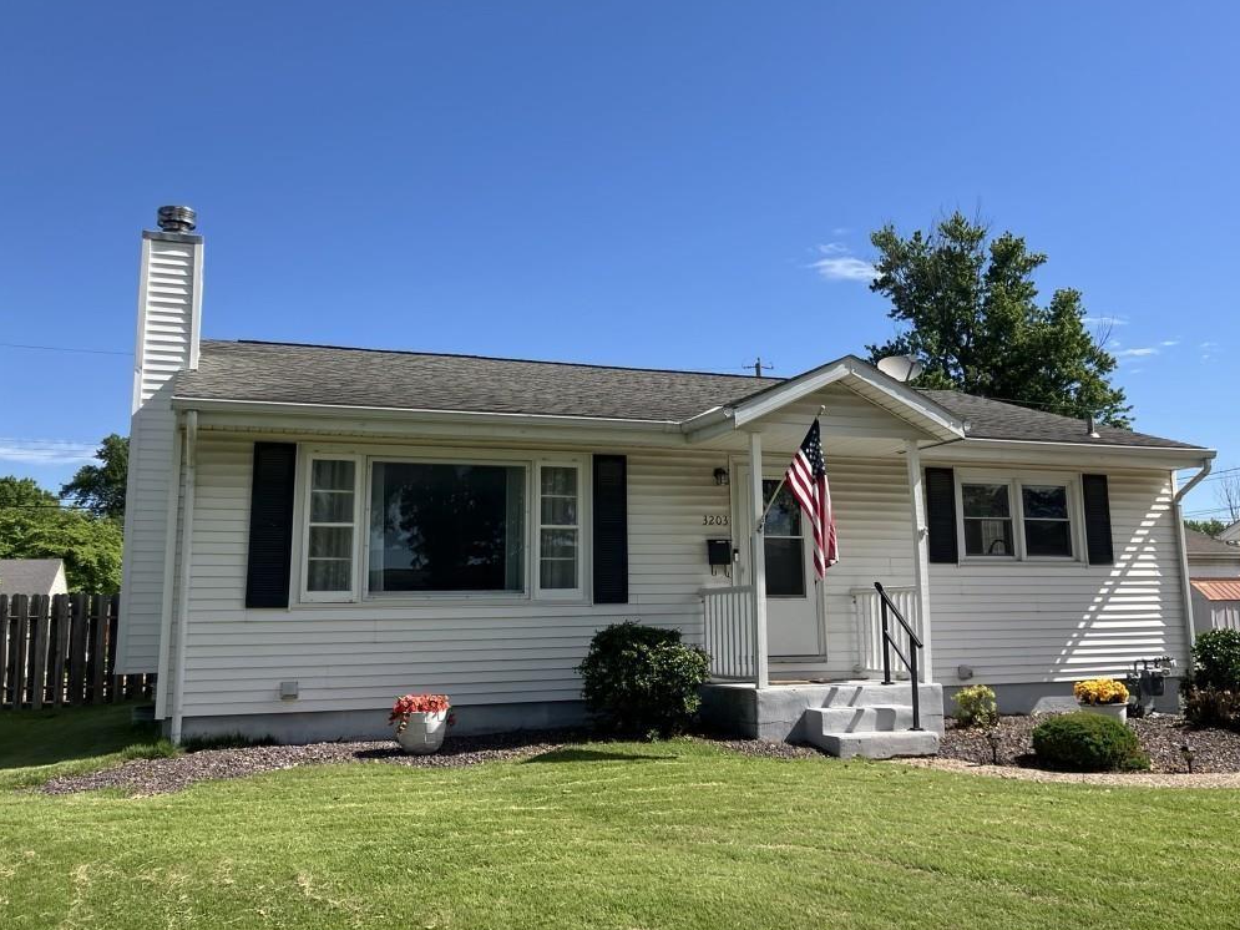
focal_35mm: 32
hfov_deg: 56.8
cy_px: 418
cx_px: 642
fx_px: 1146
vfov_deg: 44.1
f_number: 1.8
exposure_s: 1/1799
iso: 32
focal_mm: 3.99
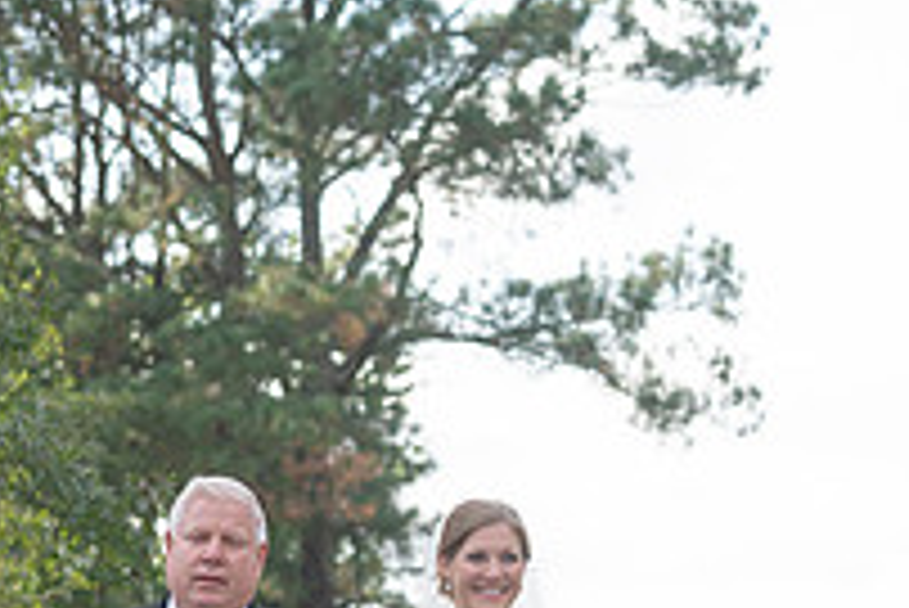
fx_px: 5129
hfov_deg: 10.1
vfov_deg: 6.7
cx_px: 248
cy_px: 705
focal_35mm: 203
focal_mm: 70
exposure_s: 1/320
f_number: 4
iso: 50
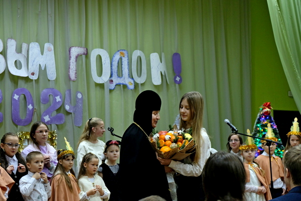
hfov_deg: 29.2
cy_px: 100
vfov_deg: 19.7
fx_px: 577
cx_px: 150
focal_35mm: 69
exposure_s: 1/30
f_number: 4
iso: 1000
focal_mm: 46.3
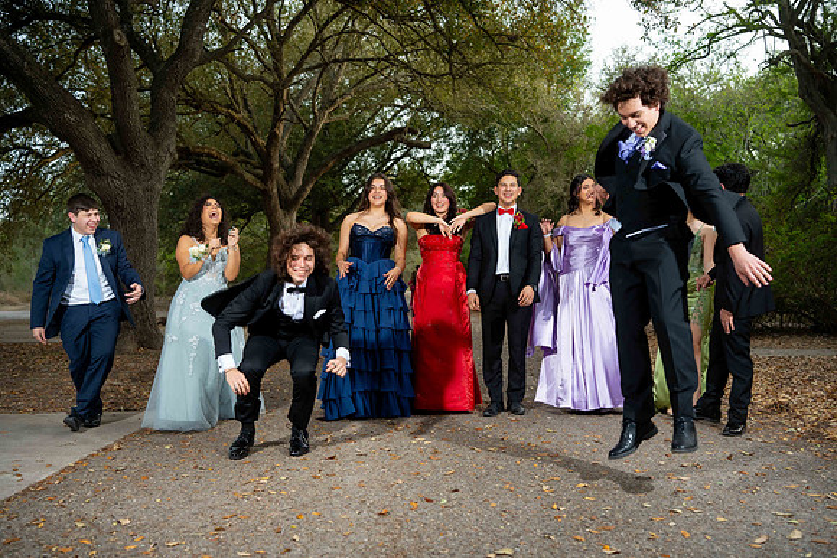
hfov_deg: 54.4
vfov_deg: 37.9
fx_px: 814
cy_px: 279
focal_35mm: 35
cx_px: 418
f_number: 3.2
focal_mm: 35
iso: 250
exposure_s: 1/200
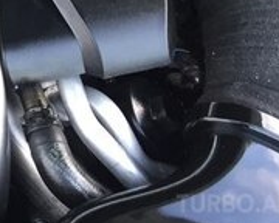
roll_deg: -2.7
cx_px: -211
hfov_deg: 15.9
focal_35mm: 104
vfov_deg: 13.6
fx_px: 859
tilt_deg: -42.8
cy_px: -153
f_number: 2.2
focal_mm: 4.15
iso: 100
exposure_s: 1/33
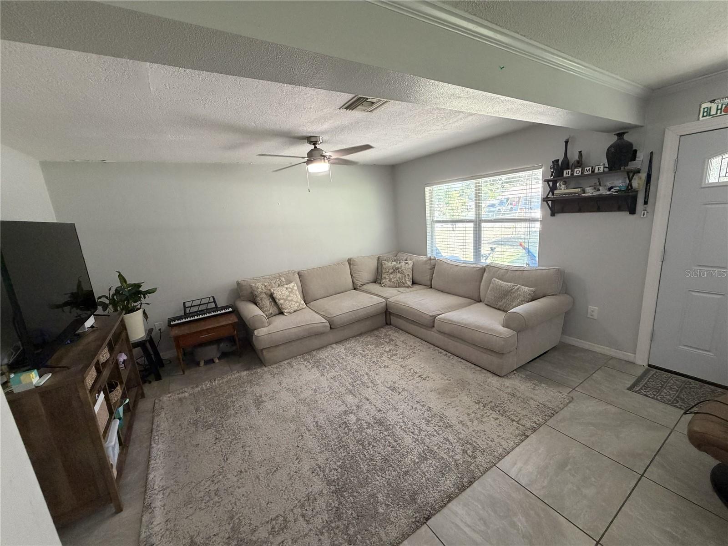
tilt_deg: -12.3
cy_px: 273
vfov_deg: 85.7
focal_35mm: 14
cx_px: 364
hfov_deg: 102.1
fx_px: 294
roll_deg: +4.9
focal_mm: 2.22
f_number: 2.2
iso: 400
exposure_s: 1/60
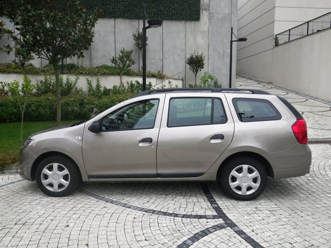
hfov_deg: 63.4
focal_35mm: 28
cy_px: 124
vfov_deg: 49.7
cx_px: 166
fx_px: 268
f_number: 3.5
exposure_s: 1/60
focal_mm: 5
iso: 80
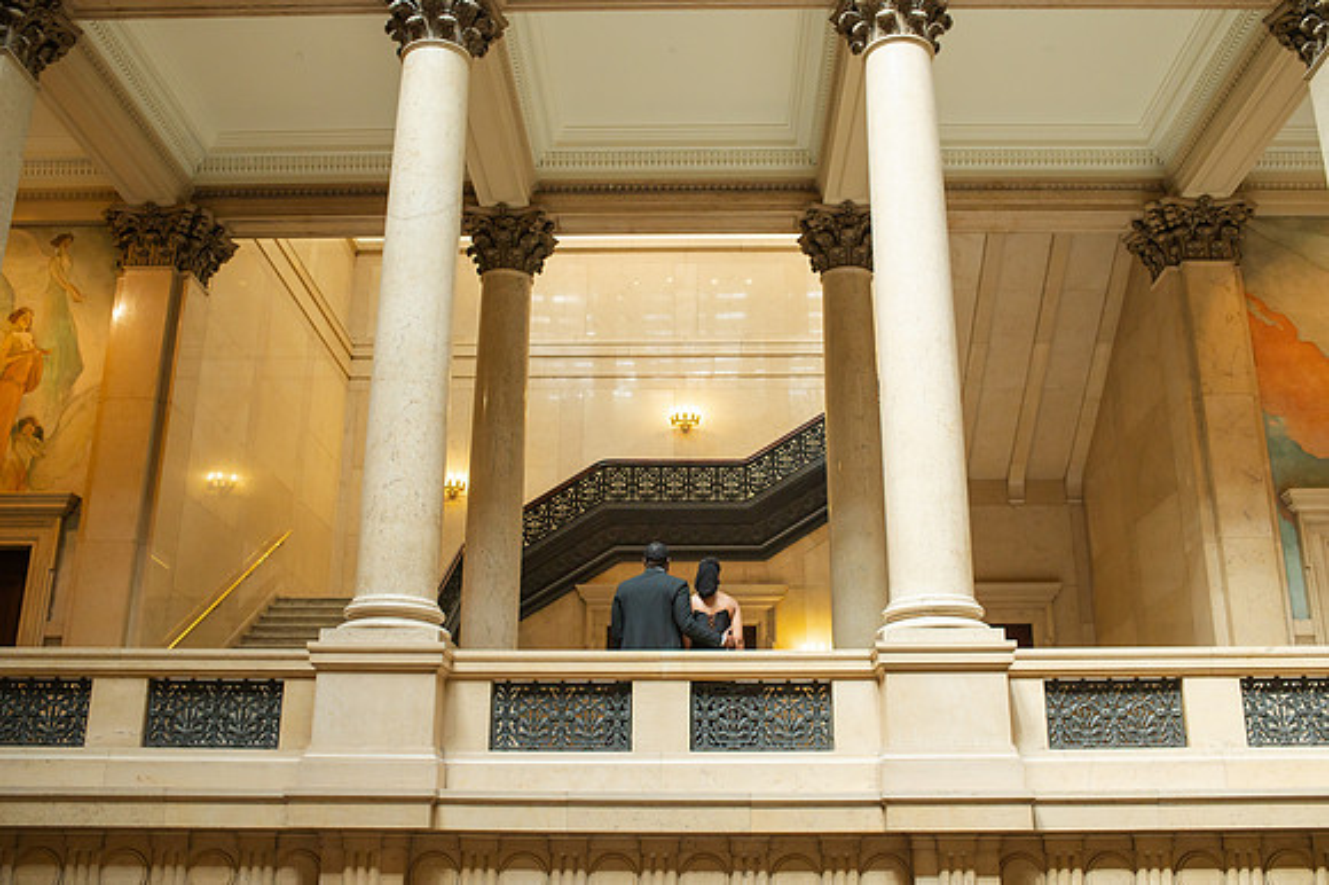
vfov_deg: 36.9
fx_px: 1327
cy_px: 443
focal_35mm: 36
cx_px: 683
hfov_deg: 53.2
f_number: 4
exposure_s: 1/250
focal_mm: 35
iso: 1000
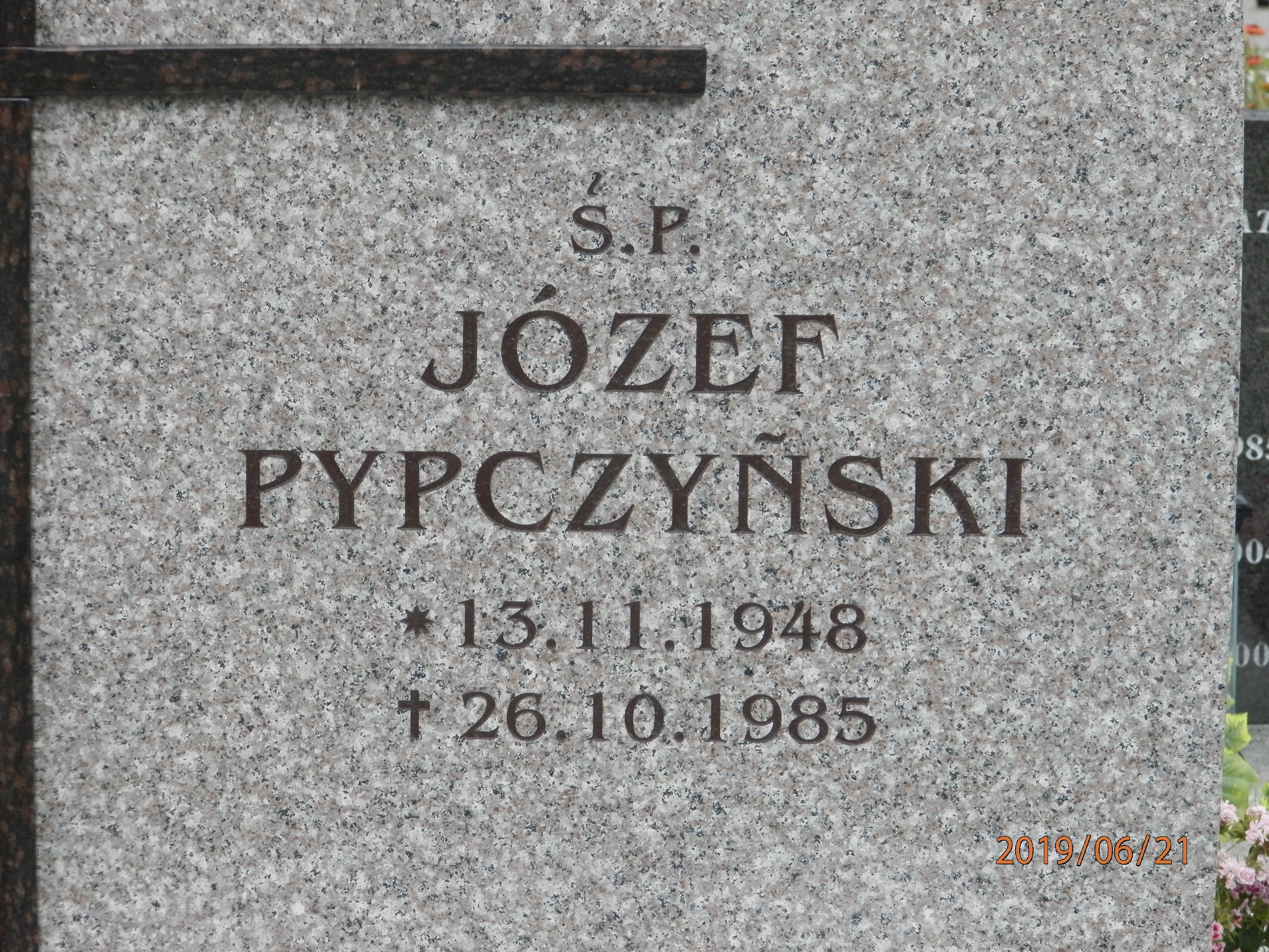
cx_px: 634
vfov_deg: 11.2
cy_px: 476
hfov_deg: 14.9
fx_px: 4839
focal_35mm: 132
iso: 200
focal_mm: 23.6
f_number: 4.7
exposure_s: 1/100
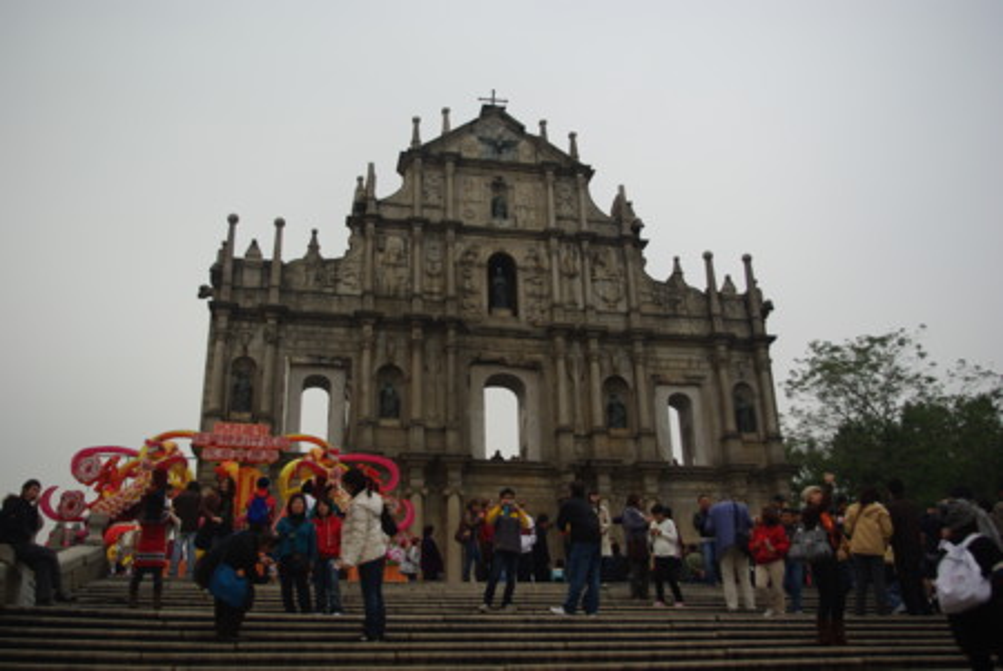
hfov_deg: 53.1
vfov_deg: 37.0
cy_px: 336
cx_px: 502
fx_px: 1004
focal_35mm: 36
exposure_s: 1/45
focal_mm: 24.38
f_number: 4
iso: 100
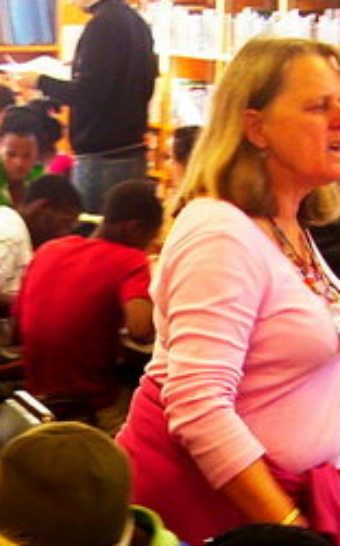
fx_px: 2583
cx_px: -33
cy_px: 426
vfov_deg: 12.0
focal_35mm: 174
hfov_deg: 7.5
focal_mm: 10.3
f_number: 2.5
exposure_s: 1/30
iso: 100
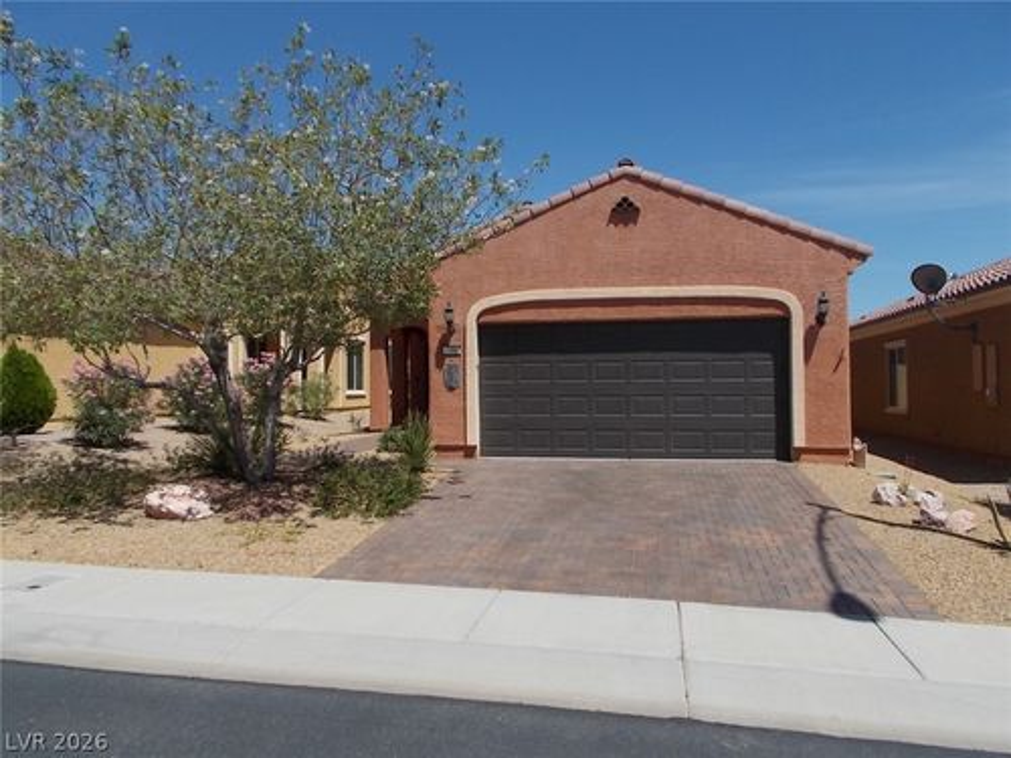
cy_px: 379
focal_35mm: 26
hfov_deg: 67.3
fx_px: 759
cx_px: 506
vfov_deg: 53.1
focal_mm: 4.6
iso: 80
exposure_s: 1/200
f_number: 8
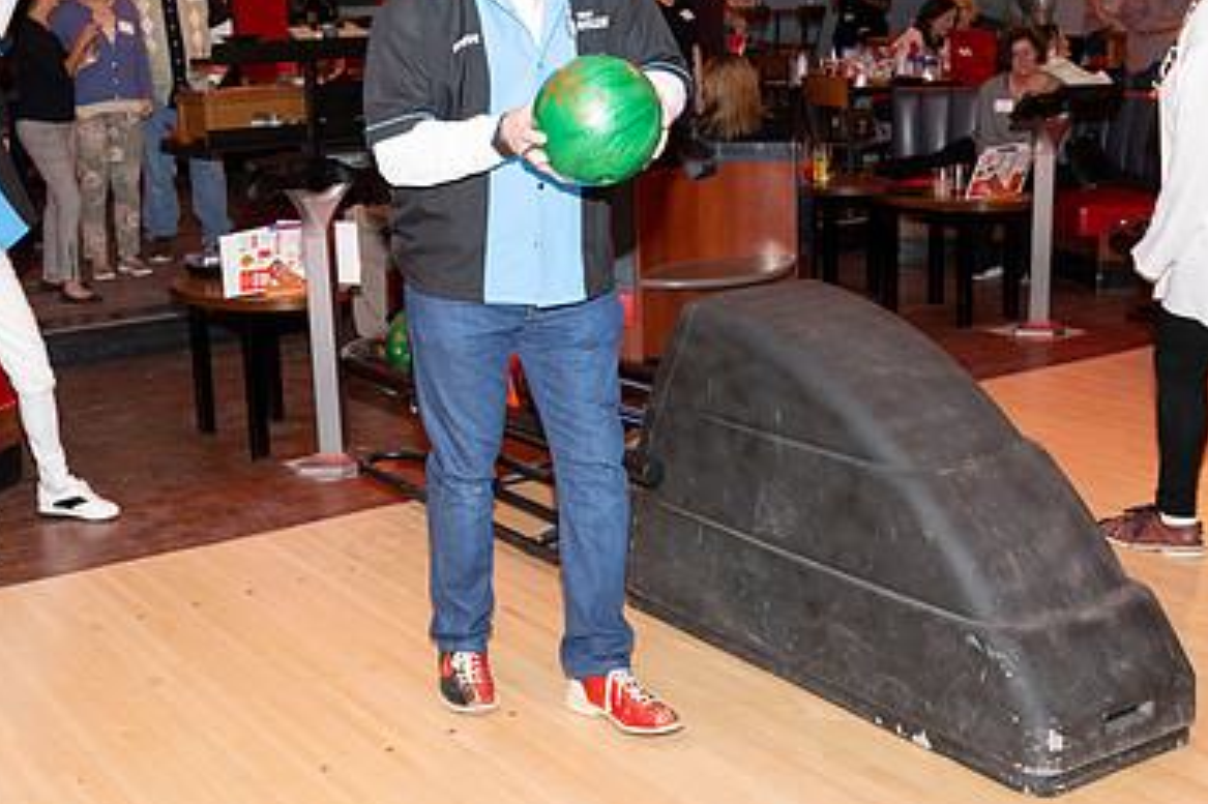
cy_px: 309
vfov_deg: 26.9
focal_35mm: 50
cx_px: 432
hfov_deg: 39.3
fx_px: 1677
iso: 2000
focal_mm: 33.5
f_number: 5.6
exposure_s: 1/100
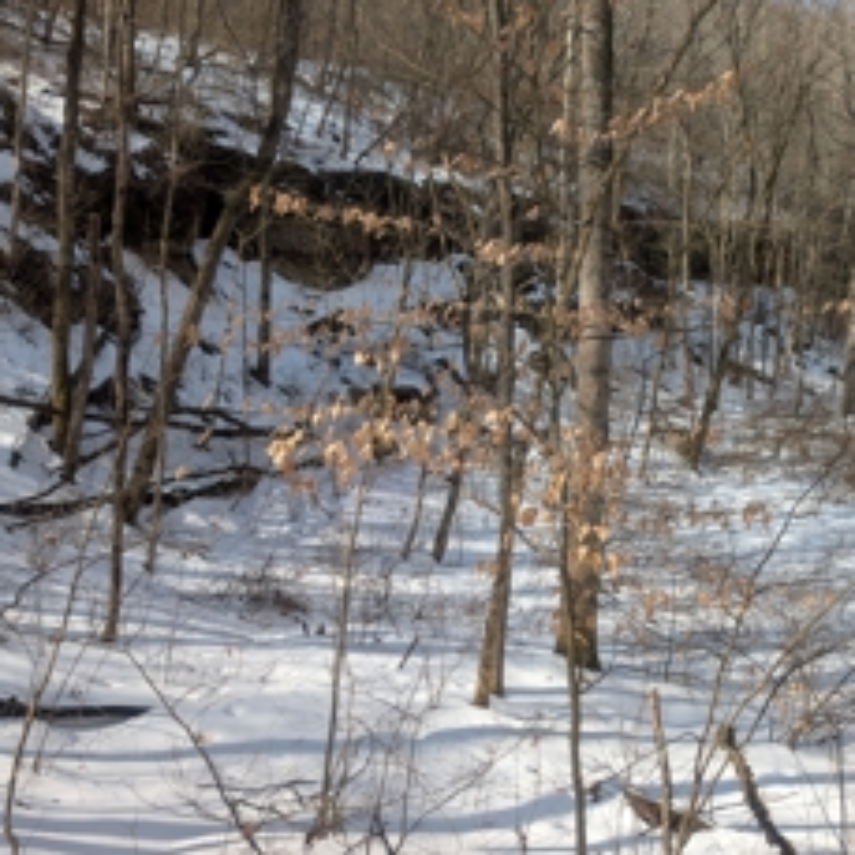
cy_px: 317
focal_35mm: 37
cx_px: 530
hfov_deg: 44.6
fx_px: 1034
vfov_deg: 44.5
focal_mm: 6.9
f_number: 1.68
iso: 19
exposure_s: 1/806
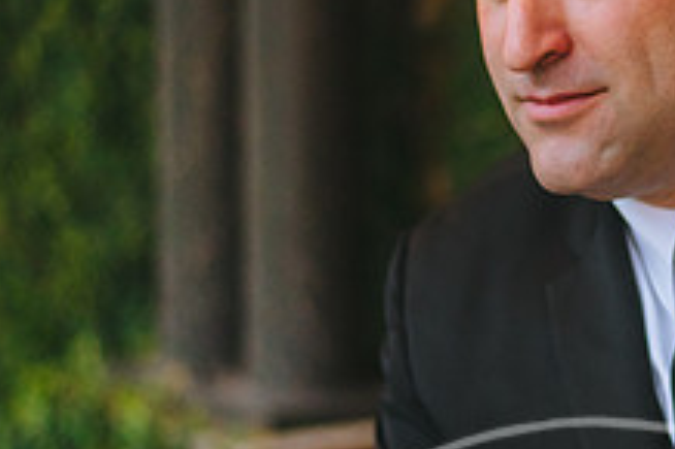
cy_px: 190
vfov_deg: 10.3
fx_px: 2492
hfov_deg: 15.1
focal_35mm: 133
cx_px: 700
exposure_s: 1/160
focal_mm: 50
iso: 1600
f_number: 2
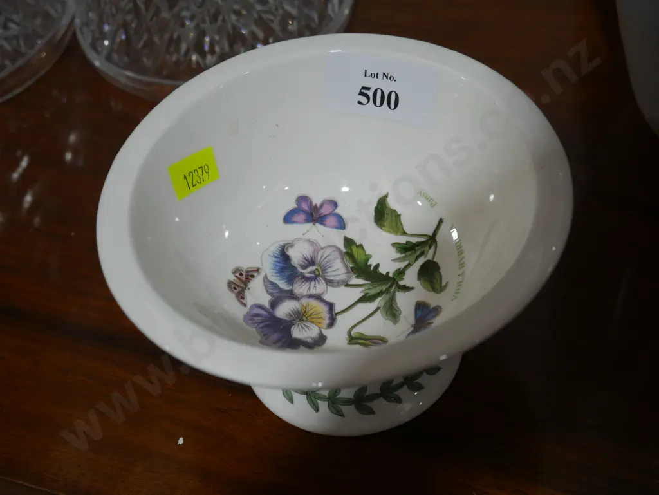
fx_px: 1029
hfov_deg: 35.5
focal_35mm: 54
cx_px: 330
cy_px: 248
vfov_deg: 27.1
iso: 200
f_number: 5.3
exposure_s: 1/60
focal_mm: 27
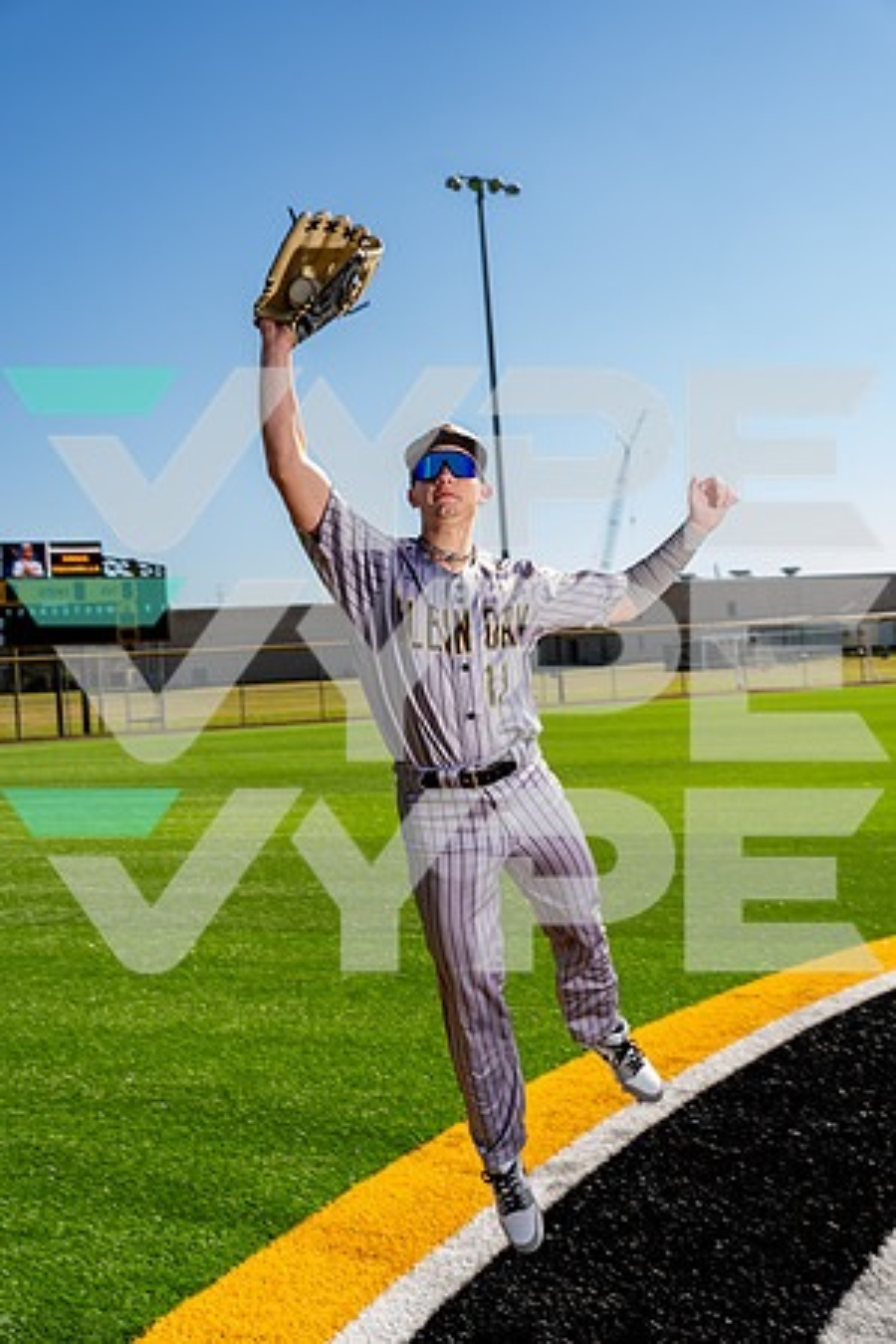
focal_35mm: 38
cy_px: 672
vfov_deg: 50.7
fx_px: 1419
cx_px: 448
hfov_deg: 35.1
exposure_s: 1/250
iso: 100
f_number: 5.6
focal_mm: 38
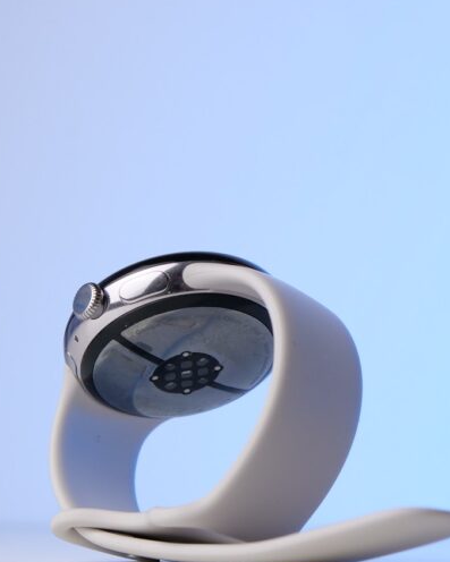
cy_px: 403
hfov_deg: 19.2
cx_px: 177
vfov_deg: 23.7
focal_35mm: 80
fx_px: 1331
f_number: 3.5
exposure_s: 1/100
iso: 200
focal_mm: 16
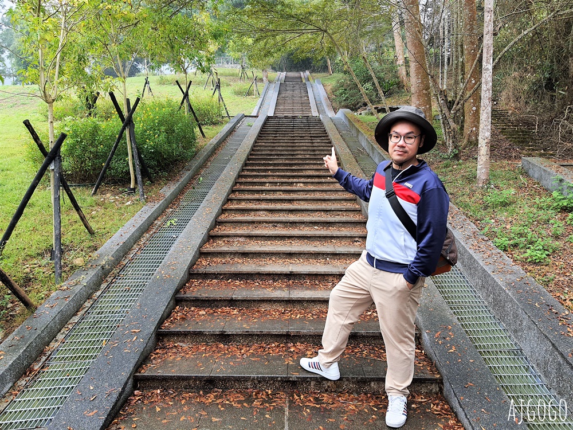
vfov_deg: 53.1
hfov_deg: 67.3
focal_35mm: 26
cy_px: 215
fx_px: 430
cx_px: 286
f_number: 1.7
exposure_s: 1/198
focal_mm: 4.32
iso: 50
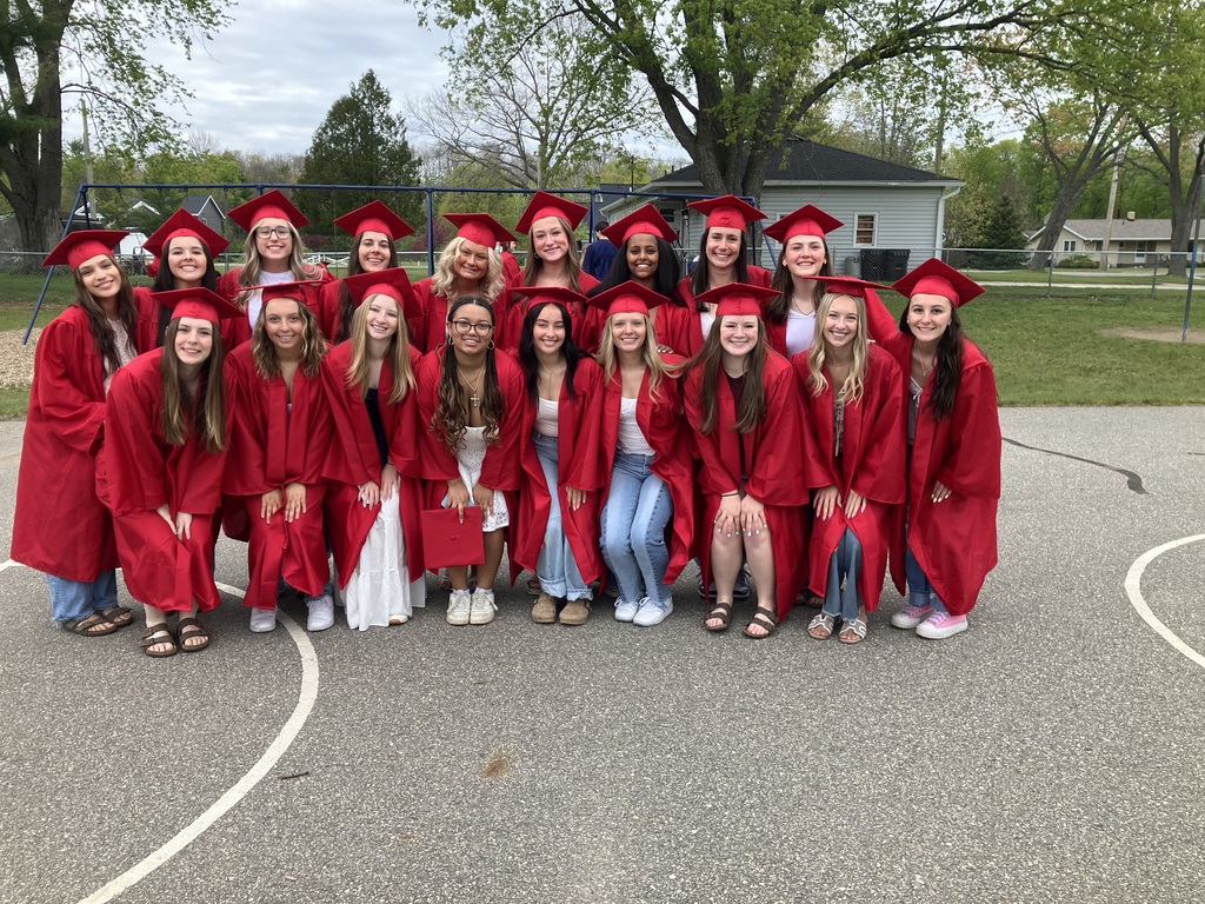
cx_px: 602
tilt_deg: -9.6
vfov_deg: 49.7
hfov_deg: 63.4
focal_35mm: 28
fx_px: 975
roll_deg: -0.8
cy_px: 452
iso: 32
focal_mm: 3.99
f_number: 1.8
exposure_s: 1/271
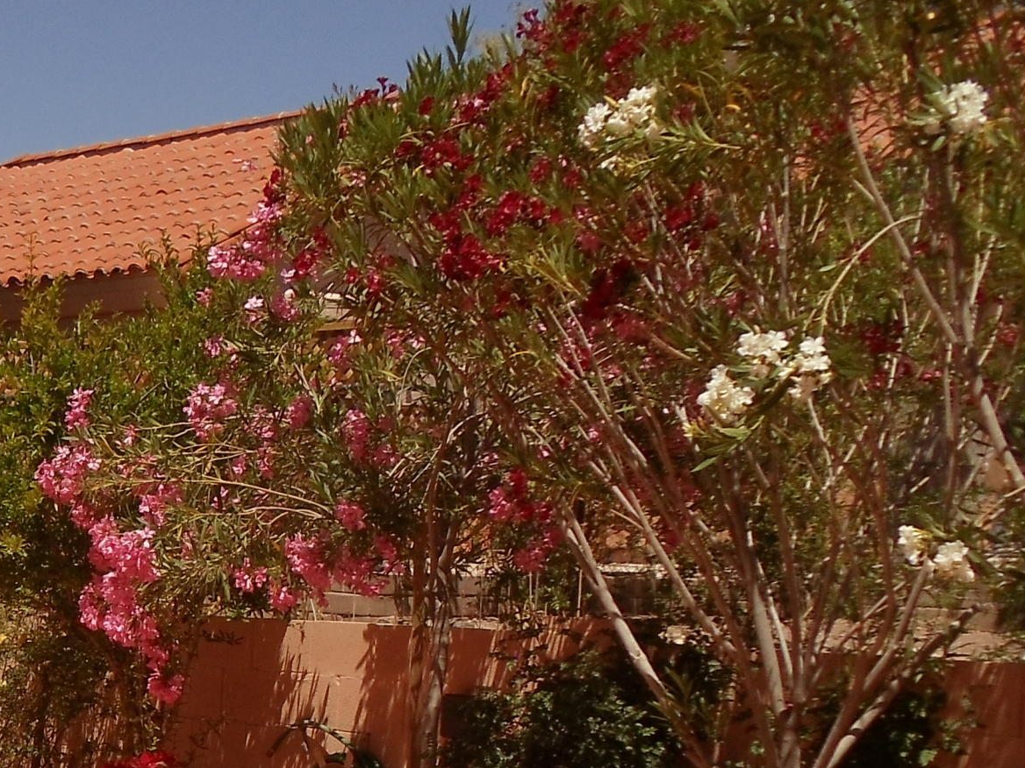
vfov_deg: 12.9
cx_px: -110
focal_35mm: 113
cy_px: 839
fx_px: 3346
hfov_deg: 16.9
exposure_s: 1/400
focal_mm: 6
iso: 80
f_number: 7.1
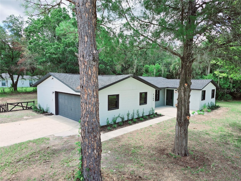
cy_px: 90
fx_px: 160
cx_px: 120
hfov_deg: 73.9
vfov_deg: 58.9
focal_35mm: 23
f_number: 1.7
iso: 12
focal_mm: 6.3
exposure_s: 1/192
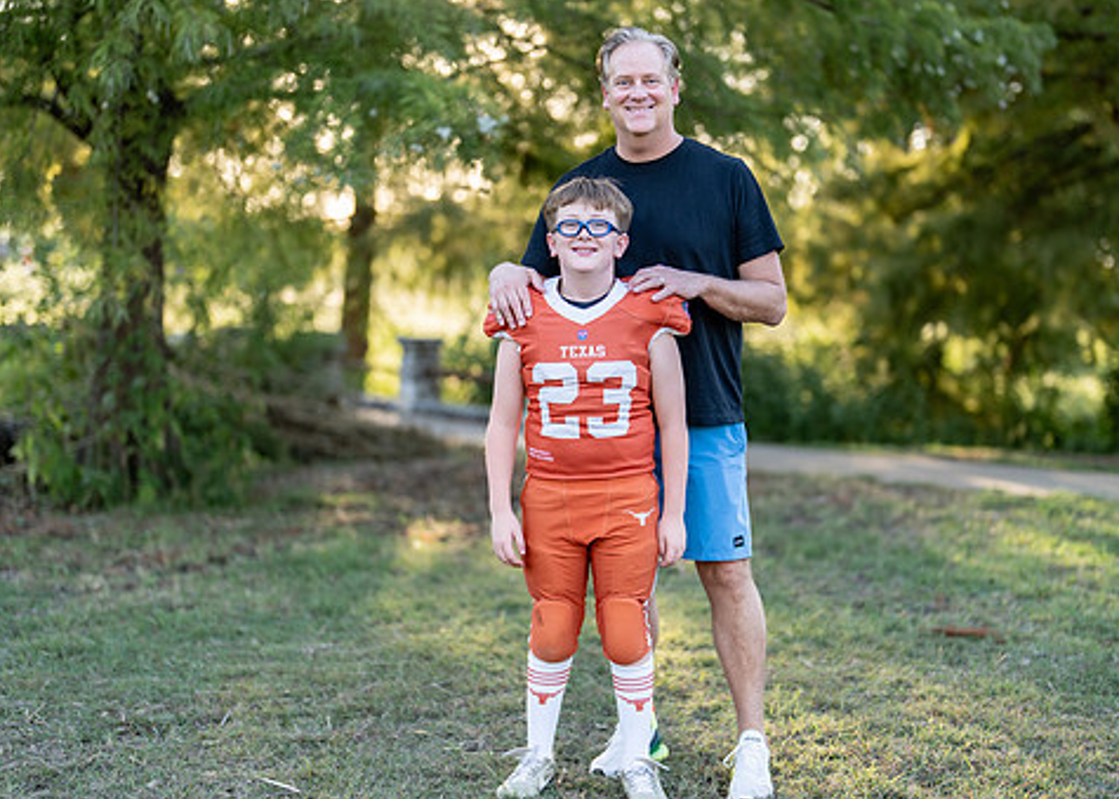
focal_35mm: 64
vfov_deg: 22.2
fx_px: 2033
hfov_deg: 30.7
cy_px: 396
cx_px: 624
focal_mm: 50
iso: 100
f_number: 1.2
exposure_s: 1/640
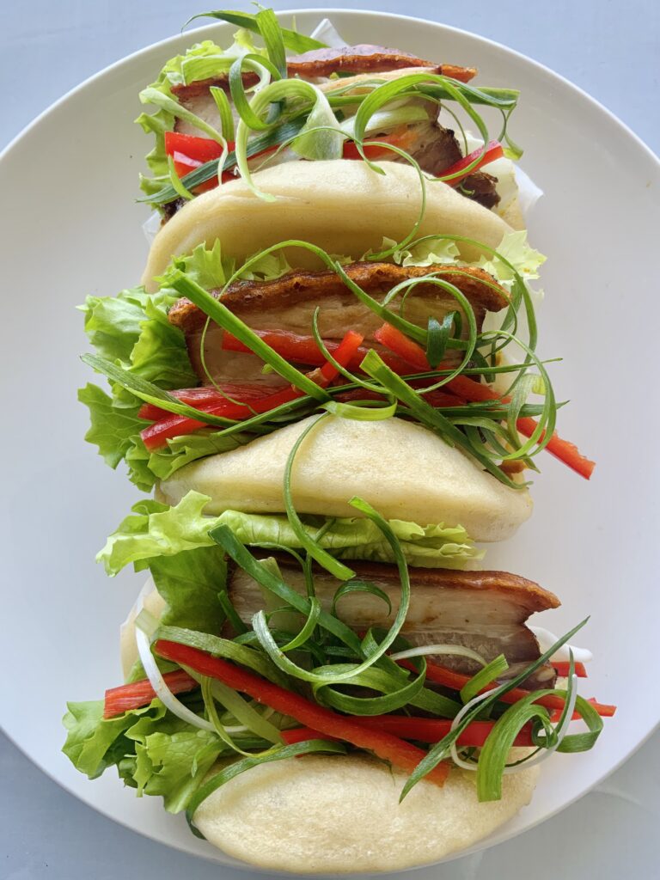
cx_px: 330
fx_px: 737
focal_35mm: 29
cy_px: 440
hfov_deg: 48.2
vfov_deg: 61.7
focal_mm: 3
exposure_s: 1/122
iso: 40
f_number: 1.8
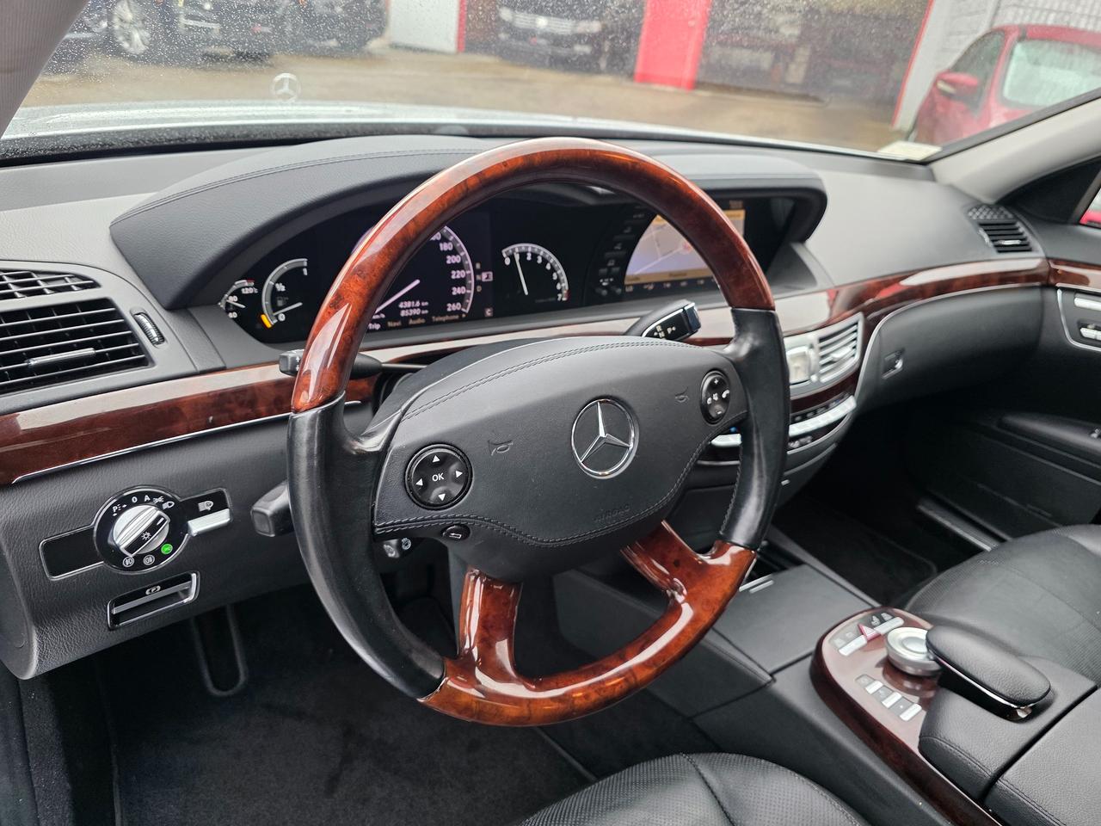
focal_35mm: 23
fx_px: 732
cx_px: 550
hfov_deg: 73.9
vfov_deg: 58.9
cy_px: 413
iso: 160
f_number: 1.7
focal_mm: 6.3
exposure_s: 1/180
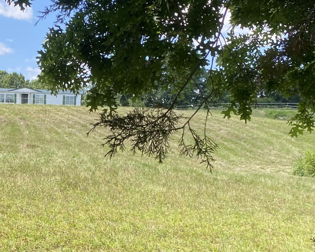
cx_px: 63
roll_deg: -1.3
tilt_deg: -4.1
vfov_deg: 21.8
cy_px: 217
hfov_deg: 27.0
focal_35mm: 69
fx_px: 643
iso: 32
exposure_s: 1/858
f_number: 1.8
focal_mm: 4.25
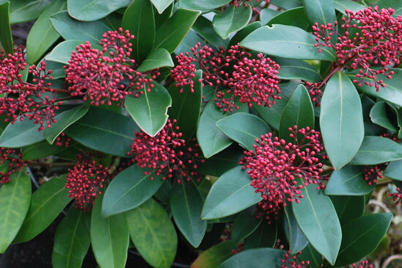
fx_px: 2255
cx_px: 240
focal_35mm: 202
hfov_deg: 10.2
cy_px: 25
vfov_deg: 6.8
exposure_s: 1/160
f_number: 4.2
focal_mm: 72
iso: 200
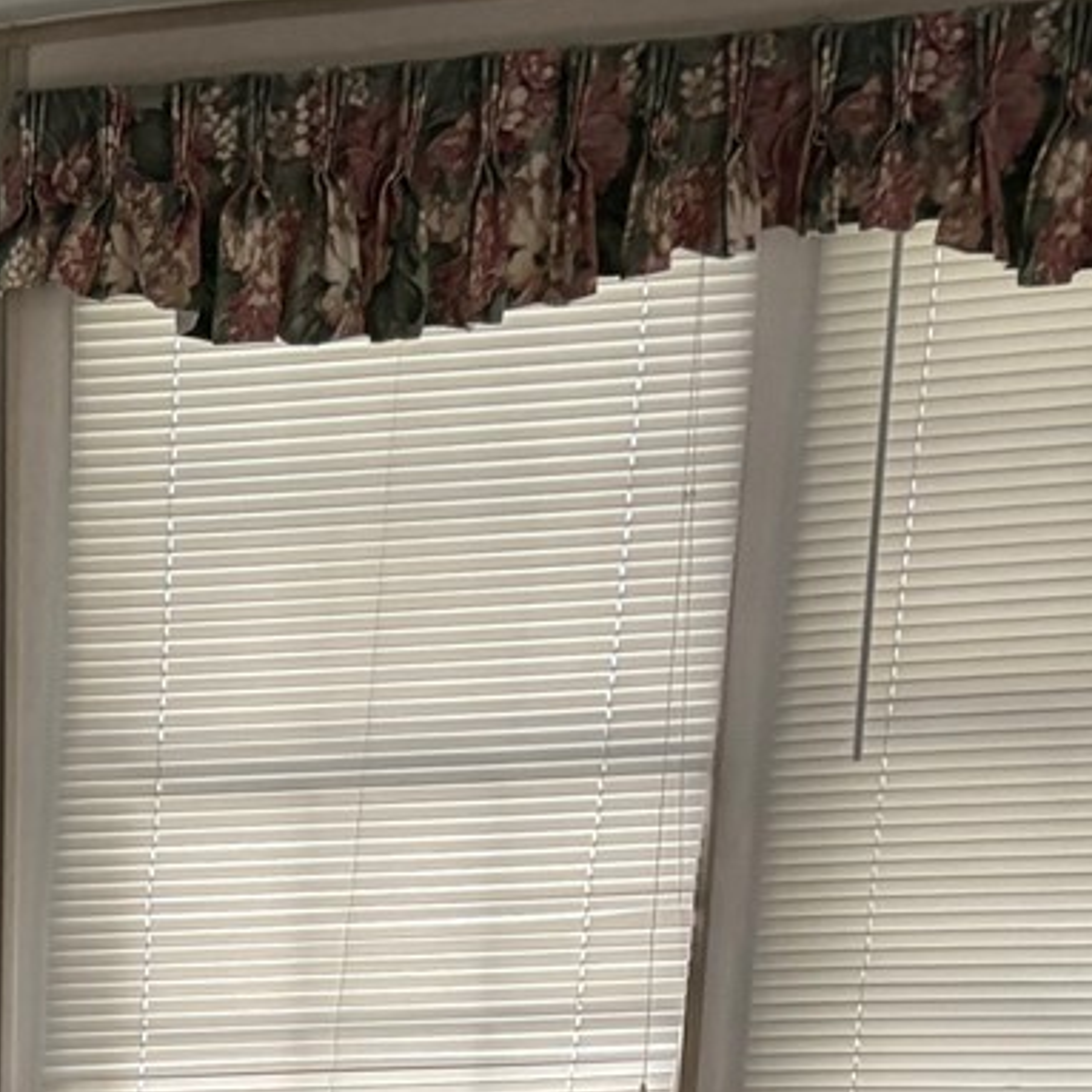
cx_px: -821
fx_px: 3426
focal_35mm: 96
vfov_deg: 16.6
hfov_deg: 15.7
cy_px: 1588
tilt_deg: -17.2
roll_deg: +3.0
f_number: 1.6
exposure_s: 1/40
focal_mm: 5.96
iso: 400
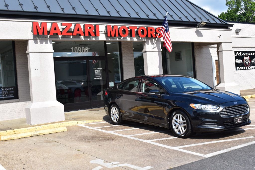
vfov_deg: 30.8
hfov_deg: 45.0
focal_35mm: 44
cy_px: 85
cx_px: 128
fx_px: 308
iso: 400
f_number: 11
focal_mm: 29
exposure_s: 1/500
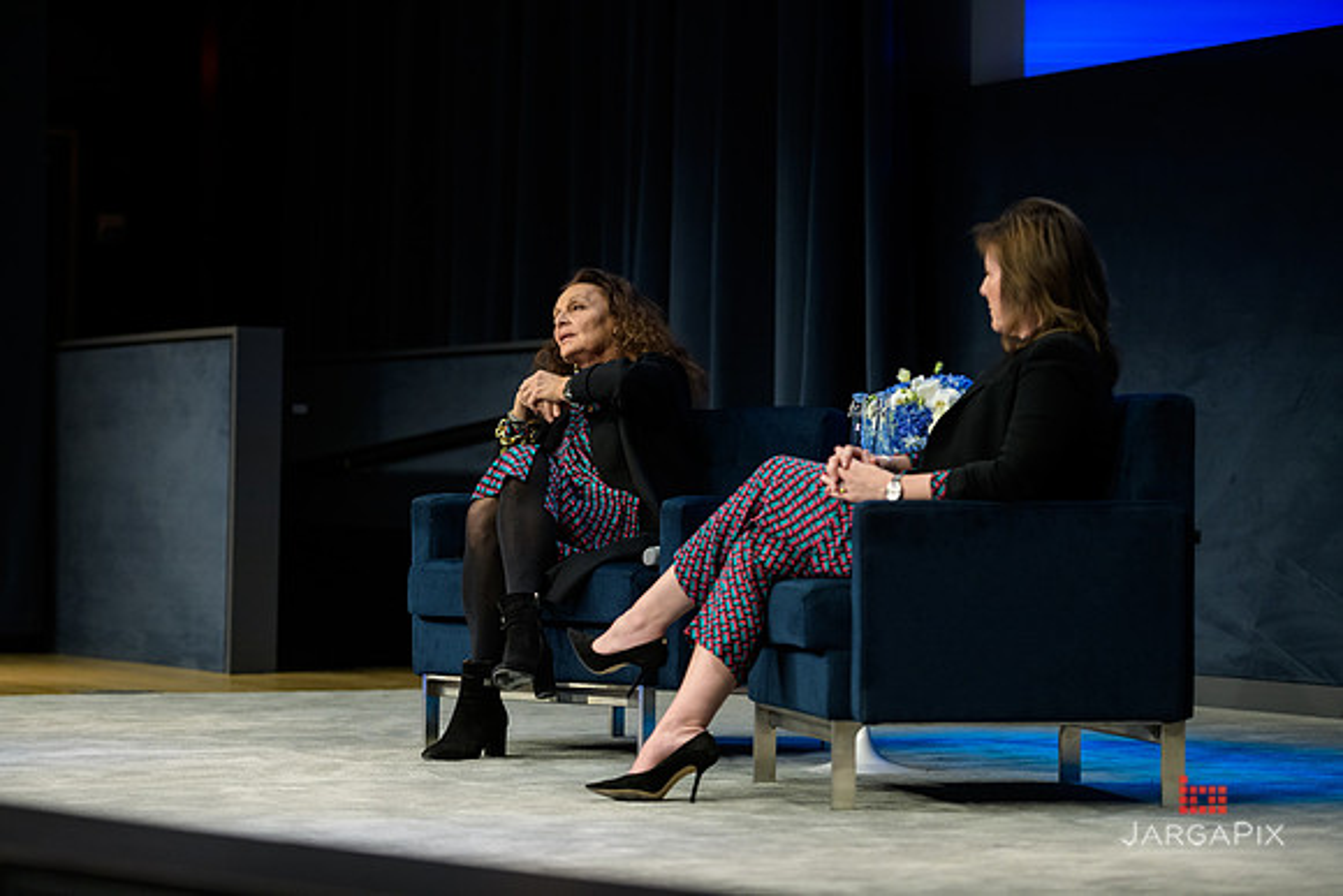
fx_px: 3806
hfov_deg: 20.0
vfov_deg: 13.4
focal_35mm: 102
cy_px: 448
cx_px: 672
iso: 1000
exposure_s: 1/200
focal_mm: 102
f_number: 3.2
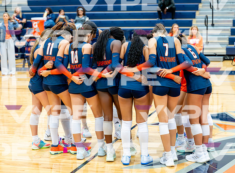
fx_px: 629
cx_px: 112
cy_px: 79
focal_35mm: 93
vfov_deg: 15.7
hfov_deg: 21.1
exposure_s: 1/800
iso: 4500
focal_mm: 74
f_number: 2.8
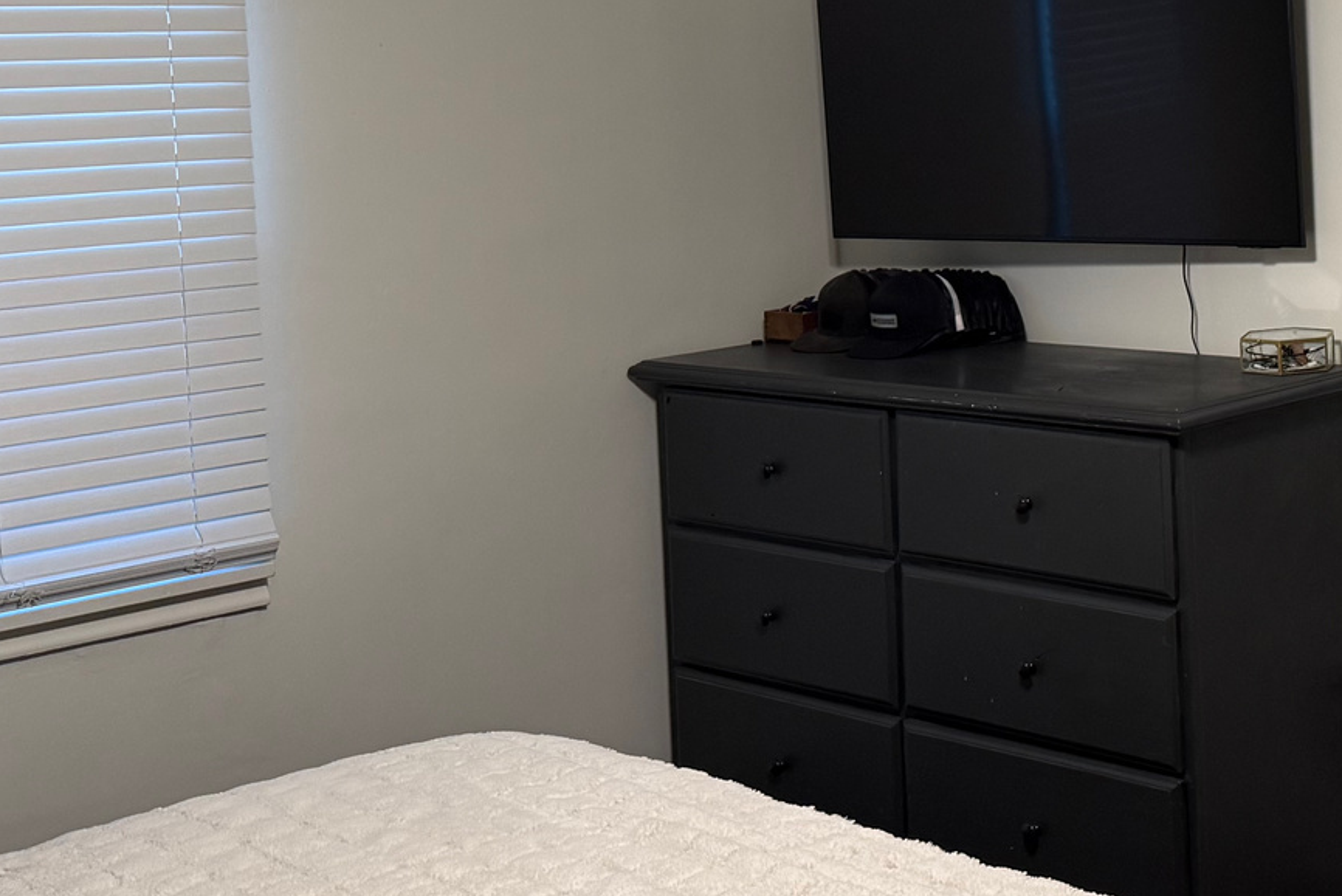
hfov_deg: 32.2
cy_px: 133
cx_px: 1224
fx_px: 2200
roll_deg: +1.6
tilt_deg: -0.8
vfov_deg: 22.6
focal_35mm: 59
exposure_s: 1/60
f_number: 1.78
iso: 200
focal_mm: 6.76
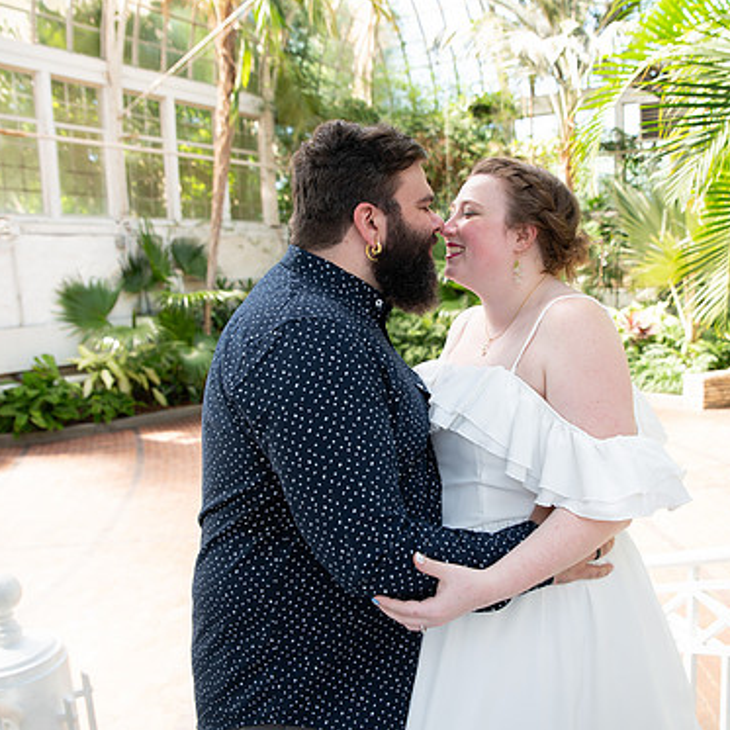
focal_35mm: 32
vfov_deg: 51.1
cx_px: 452
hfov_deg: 50.6
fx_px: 763
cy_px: 376
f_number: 3.2
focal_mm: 24
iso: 250
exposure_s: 1/125
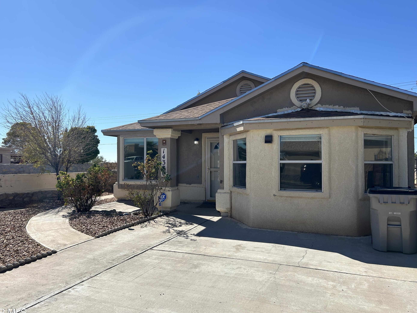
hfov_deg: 63.4
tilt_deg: +1.0
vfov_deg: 49.7
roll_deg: -0.4
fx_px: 337
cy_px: 159
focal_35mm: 28
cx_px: 196
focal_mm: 5.7
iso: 50
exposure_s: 1/5587
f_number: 1.5
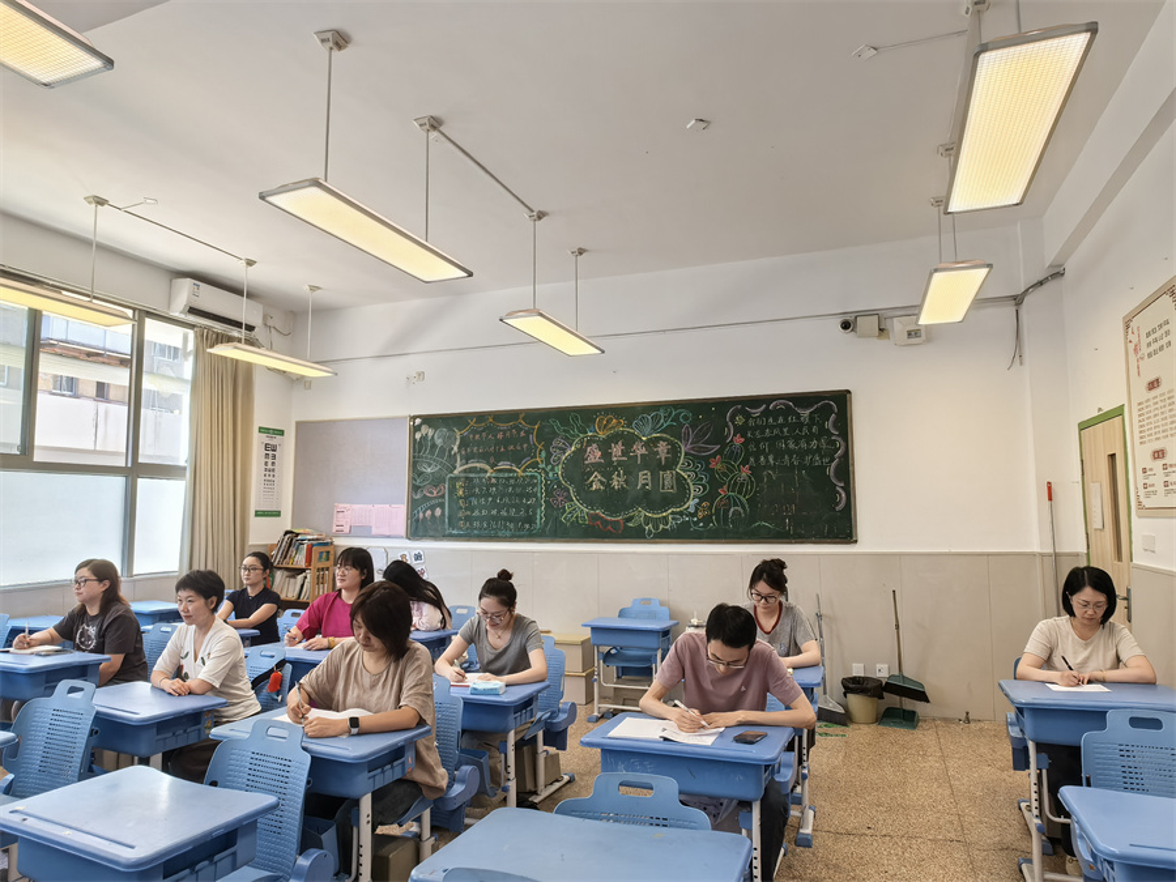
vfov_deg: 61.1
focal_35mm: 22
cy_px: 441
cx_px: 588
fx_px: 747
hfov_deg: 76.4
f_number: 2.2
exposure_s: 1/100
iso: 80
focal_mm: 1.95
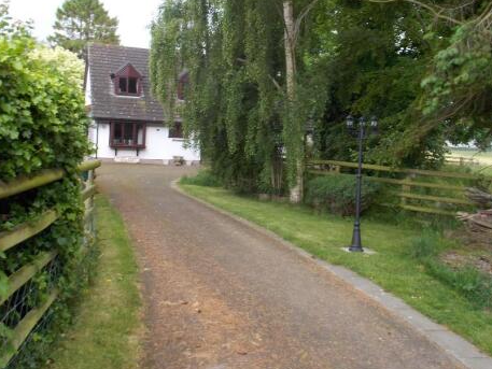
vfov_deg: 38.5
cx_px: 252
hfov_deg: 50.1
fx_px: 526
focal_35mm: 37
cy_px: 146
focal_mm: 4.1
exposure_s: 1/40
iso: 80
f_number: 3.3
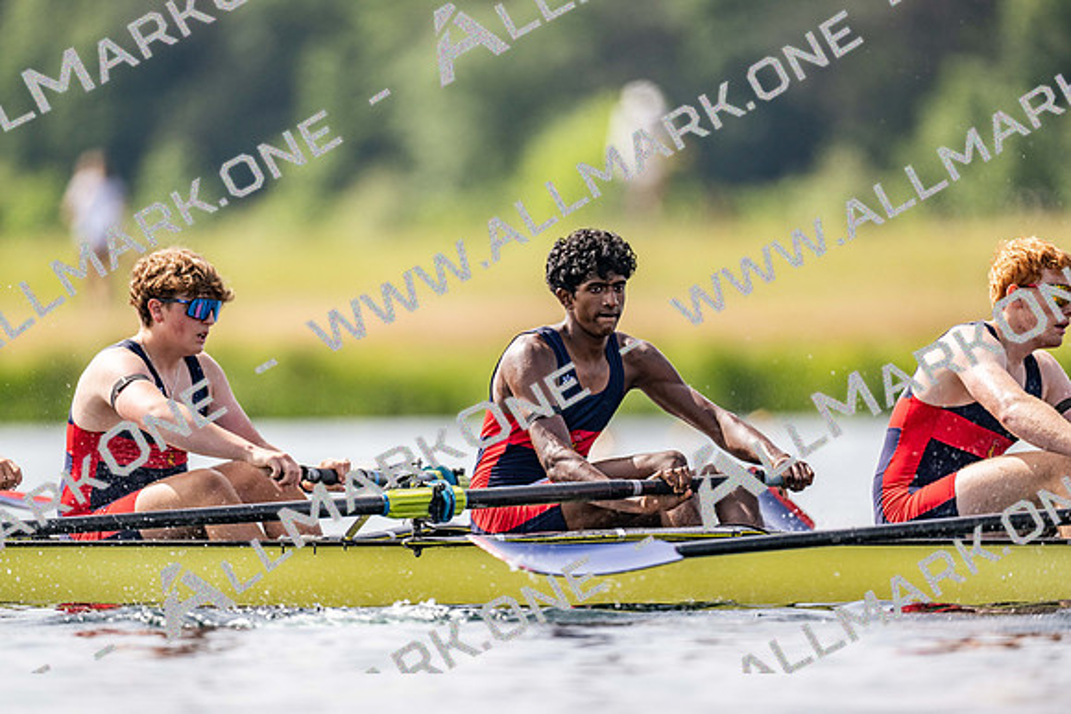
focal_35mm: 600
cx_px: 536
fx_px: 17853
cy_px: 357
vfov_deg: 2.3
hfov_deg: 3.4
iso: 250
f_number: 4
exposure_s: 1/2500
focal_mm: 600
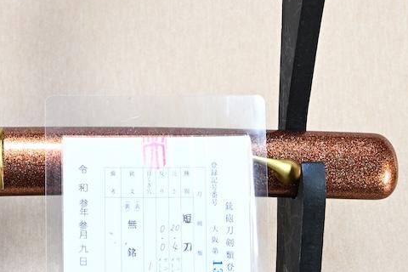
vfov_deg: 12.8
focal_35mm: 105
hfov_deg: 19.1
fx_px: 1190
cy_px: -23
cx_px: 36
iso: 100
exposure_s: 1/3
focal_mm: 24
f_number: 3.8
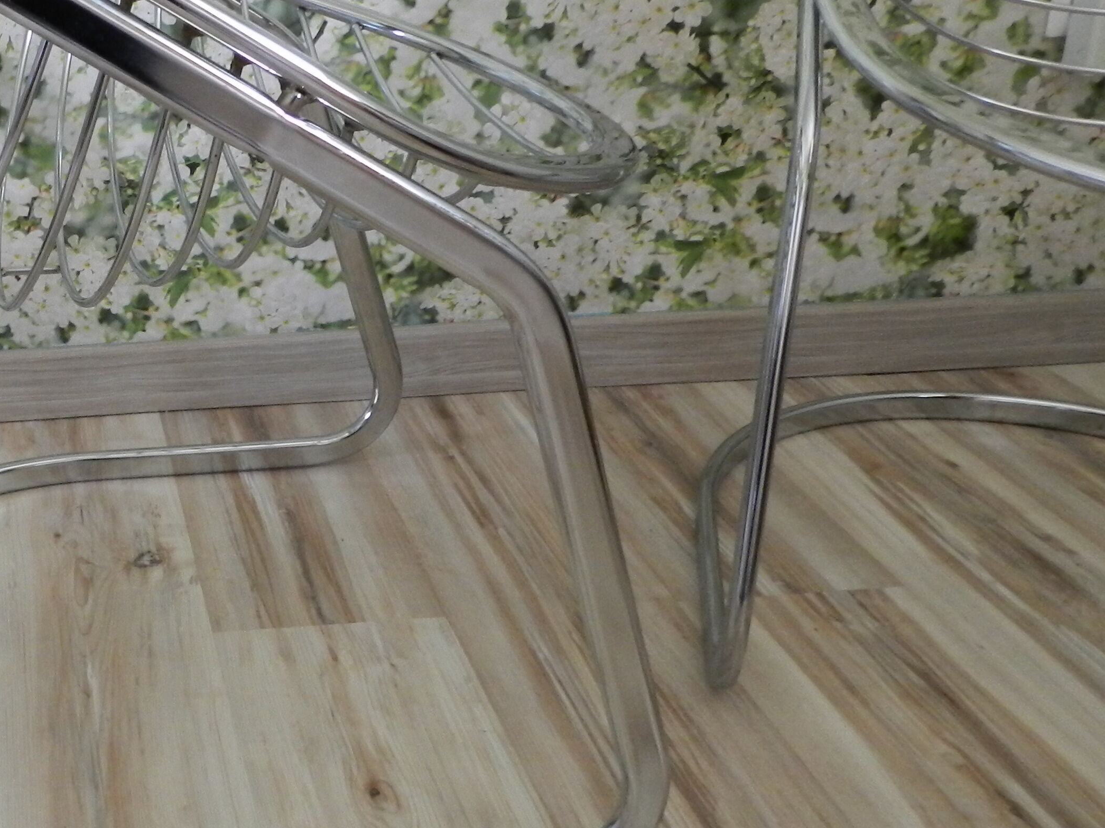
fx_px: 1404
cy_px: 327
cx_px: 83
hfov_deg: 39.4
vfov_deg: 32.8
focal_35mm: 44
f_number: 3.4
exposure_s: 1/15
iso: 400
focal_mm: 4
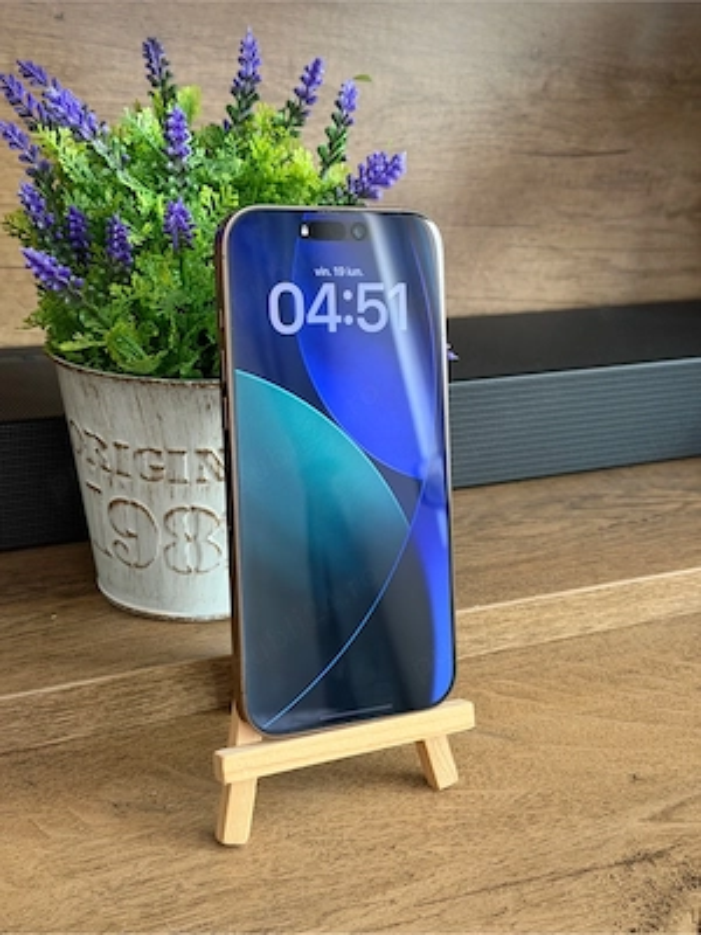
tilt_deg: -18.5
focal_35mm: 48
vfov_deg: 39.7
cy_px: 468
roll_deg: -3.3
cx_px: 350
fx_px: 1296
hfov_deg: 30.3
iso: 400
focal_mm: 6.76
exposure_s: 1/40
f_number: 1.78
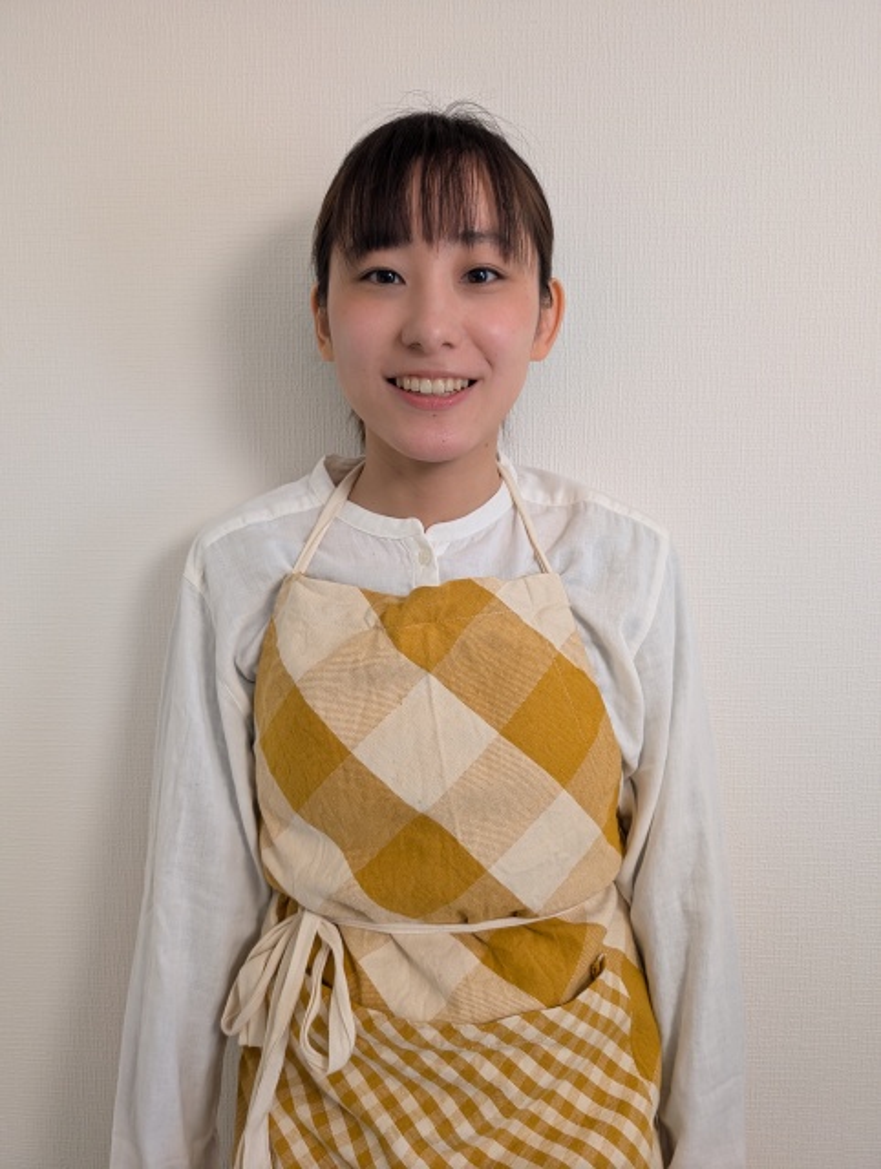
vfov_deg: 71.5
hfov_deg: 56.9
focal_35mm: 24
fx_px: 812
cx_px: 440
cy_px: 584
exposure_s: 1/33.3
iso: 272
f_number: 1.68
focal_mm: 6.9
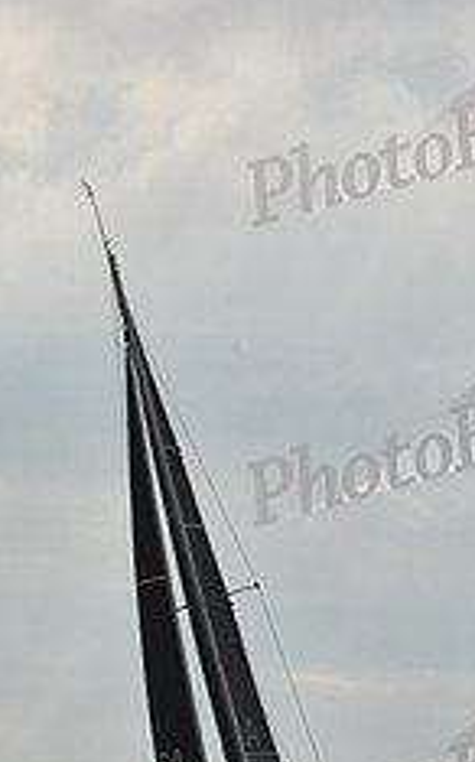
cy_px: 658
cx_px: 80
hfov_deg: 3.2
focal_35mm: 404
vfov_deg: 5.2
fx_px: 8378
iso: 400
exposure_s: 1/800
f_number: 14
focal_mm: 160
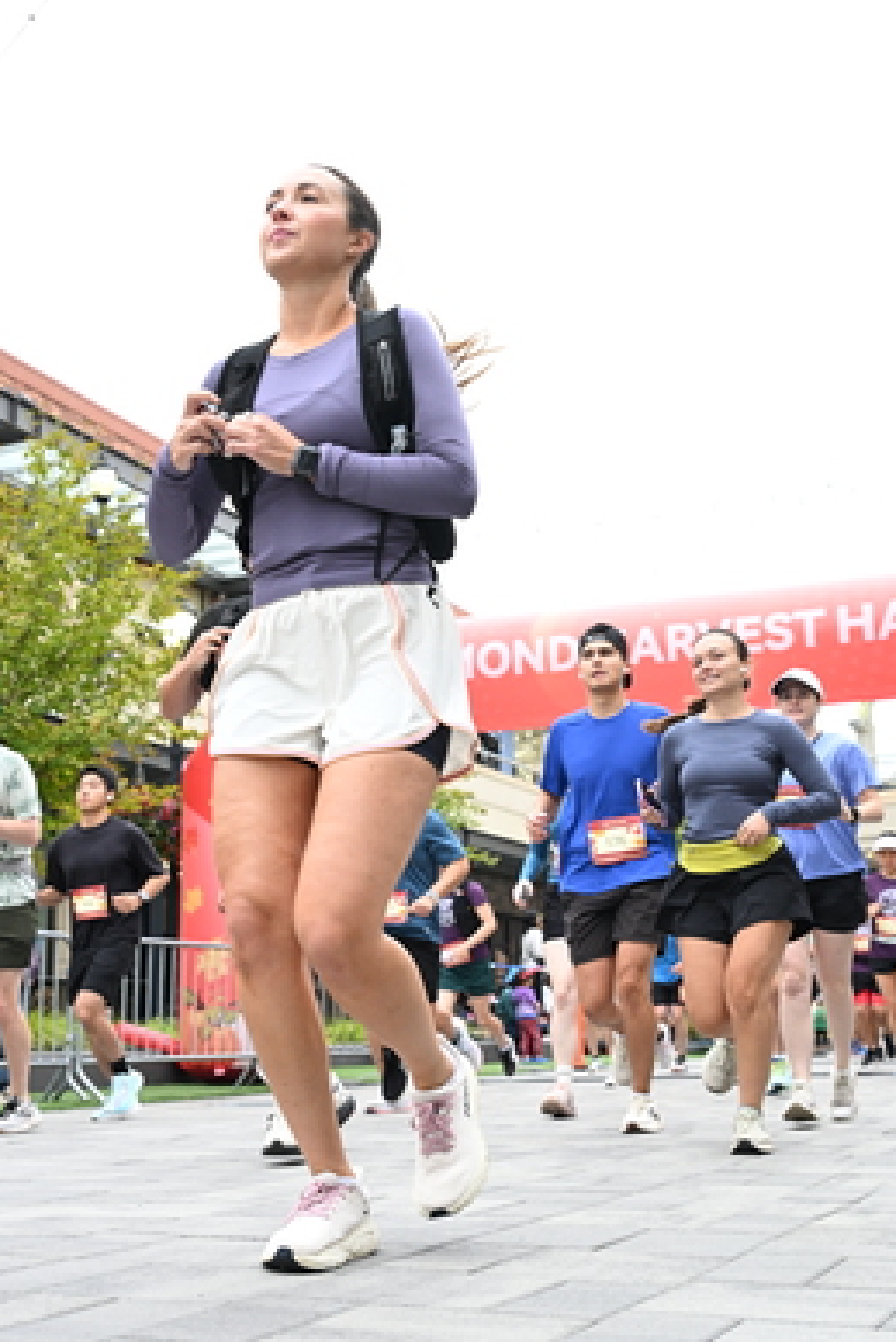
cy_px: 744
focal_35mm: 44
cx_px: 493
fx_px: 1641
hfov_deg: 30.5
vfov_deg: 44.4
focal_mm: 31
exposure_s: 1/640
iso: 2000
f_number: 4
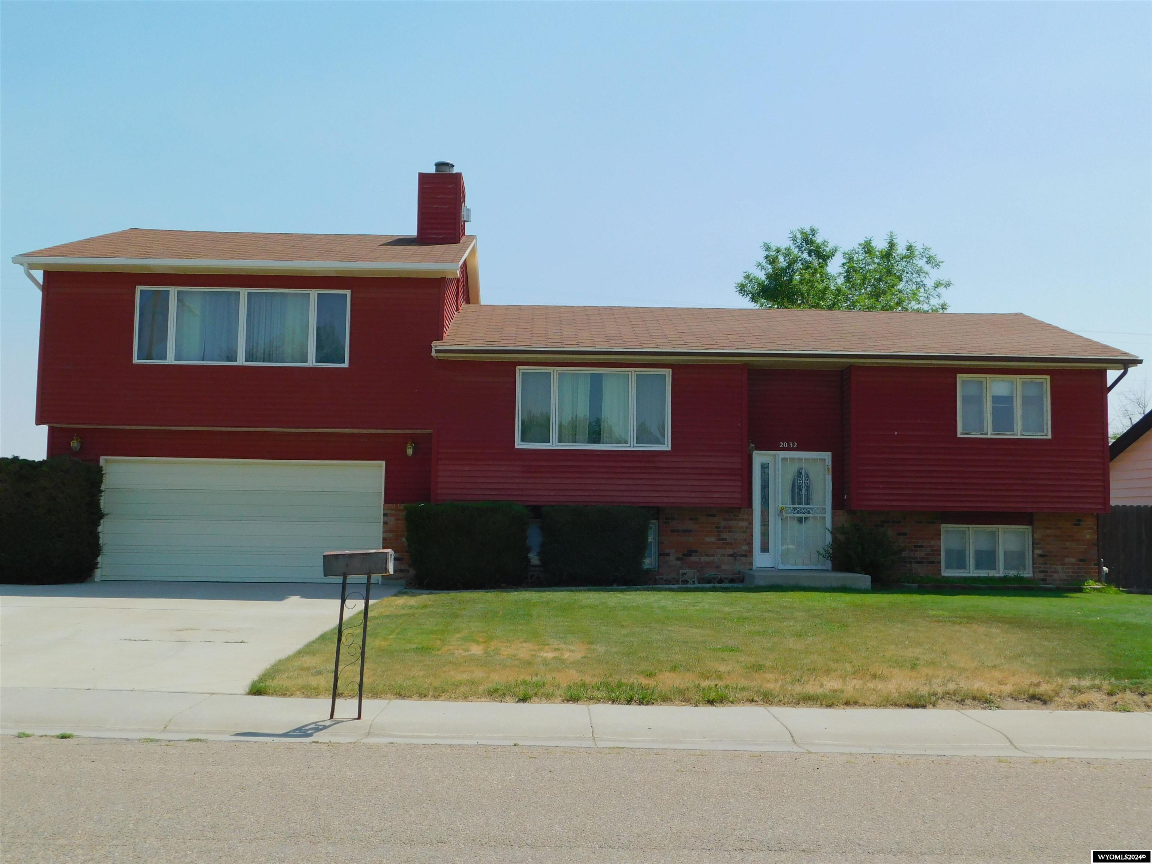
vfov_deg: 39.7
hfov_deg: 51.4
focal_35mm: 36
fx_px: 1198
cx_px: 576
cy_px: 432
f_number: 7
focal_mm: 6.3
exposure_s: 1/500
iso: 125
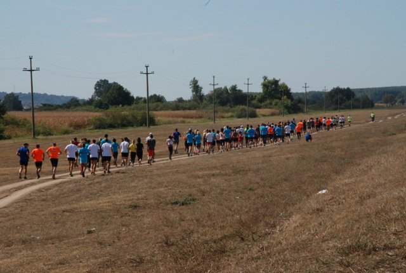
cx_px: 203
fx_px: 1780
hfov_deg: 13.0
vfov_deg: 8.8
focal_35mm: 158
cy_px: 136
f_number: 25
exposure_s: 1/200
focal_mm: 105
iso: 500
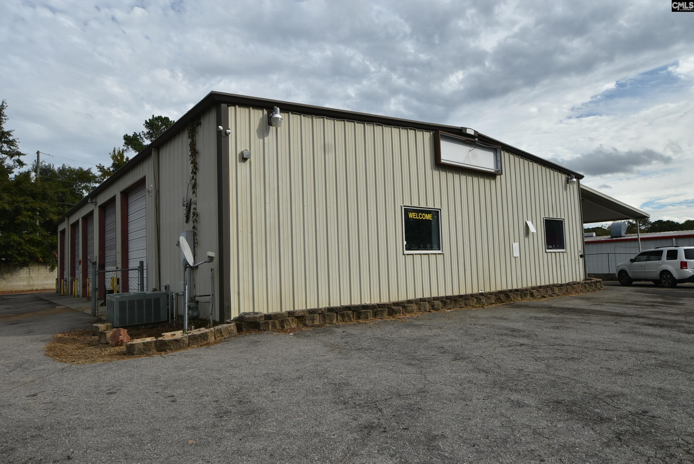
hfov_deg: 77.3
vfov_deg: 56.2
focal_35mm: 22
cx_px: 347
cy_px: 232
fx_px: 434
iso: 200
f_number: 8
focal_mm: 15
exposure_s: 1/640
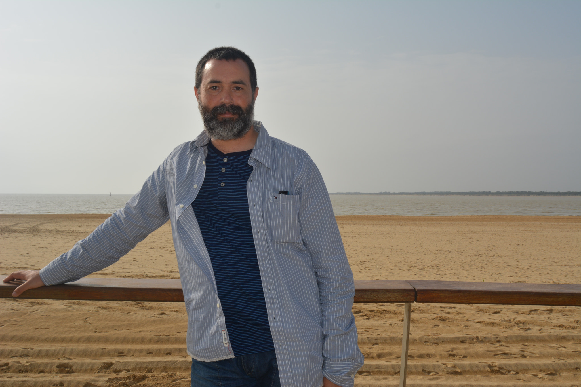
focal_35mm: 34
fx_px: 557
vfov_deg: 38.4
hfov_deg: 55.1
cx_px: 290
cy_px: 194
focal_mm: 23
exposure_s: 1/200
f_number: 13
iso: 100
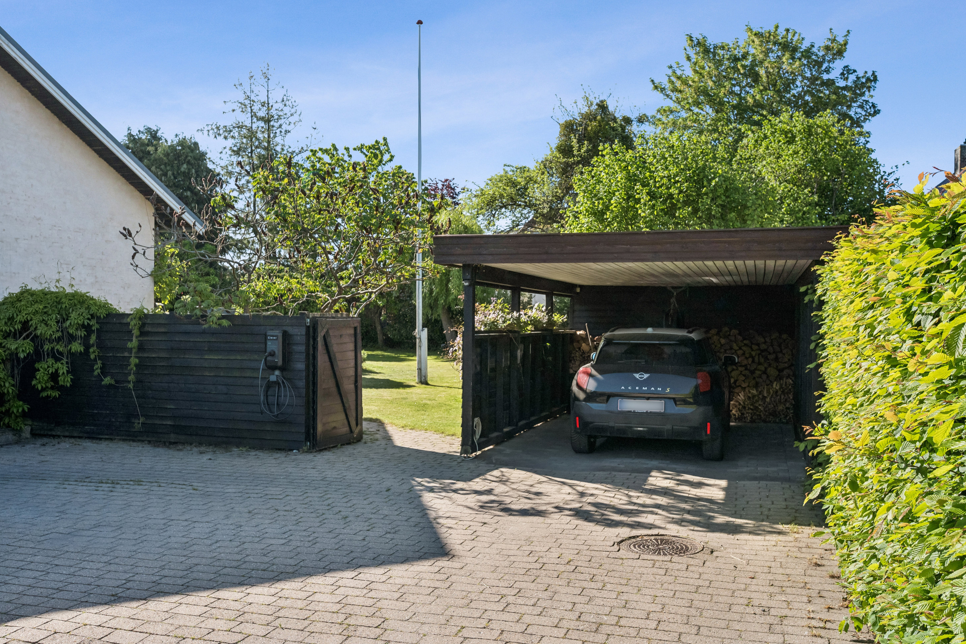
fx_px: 832
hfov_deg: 60.3
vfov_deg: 42.3
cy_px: 327
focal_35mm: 31
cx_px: 472
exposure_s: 1/1600
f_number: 6.3
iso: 400
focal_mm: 30
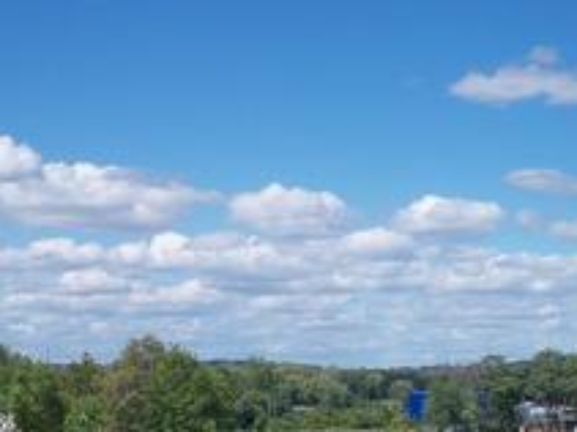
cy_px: 418
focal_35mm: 90
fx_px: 1499
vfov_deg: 16.1
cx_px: 242
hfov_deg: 21.8
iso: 80
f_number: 5.6
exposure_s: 1/400
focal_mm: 6.3
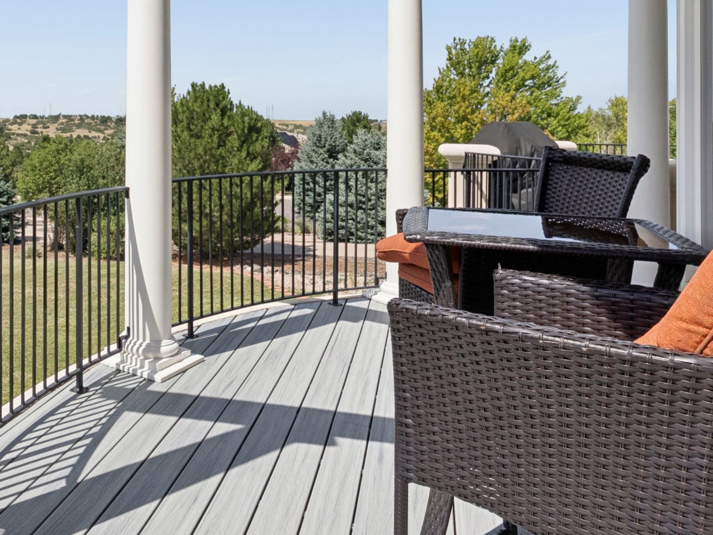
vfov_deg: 39.4
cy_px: 121
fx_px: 721
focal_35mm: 35
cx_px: 30
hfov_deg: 45.8
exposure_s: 1/800
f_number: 9
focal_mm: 15
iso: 200
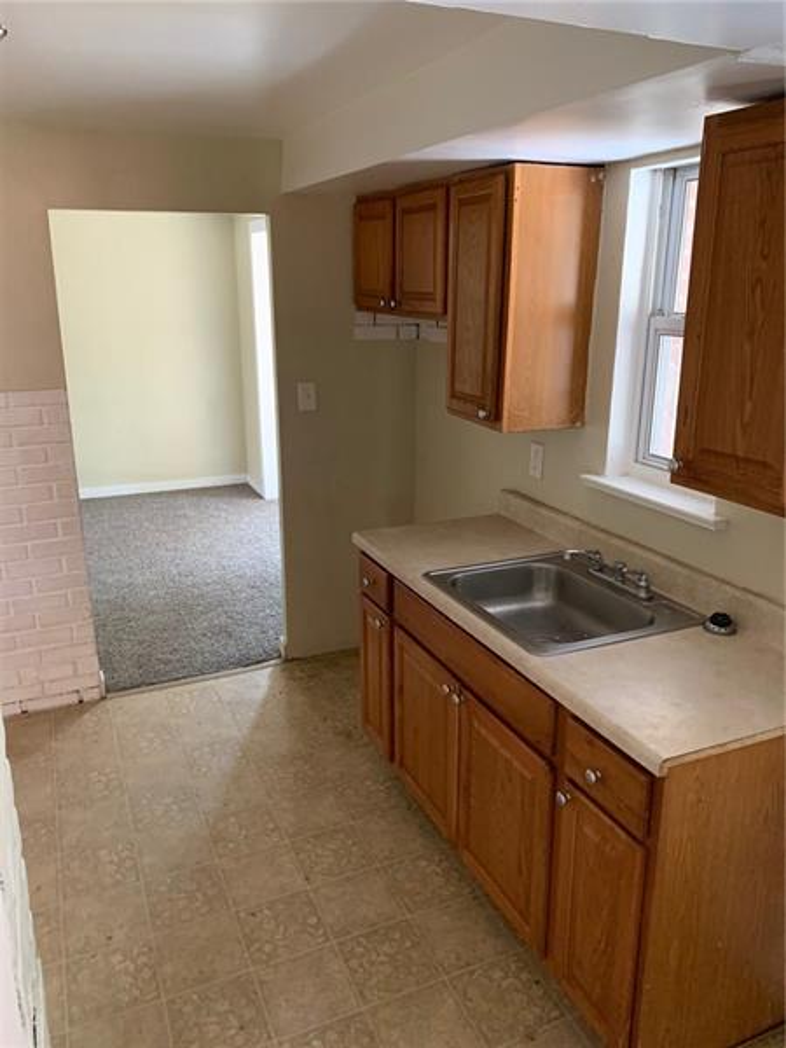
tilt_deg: -14.3
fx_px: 787
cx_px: 393
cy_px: 524
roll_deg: -0.1
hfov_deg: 53.1
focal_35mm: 26
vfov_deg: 67.3
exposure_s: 1/43
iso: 400
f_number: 1.8
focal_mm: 4.25
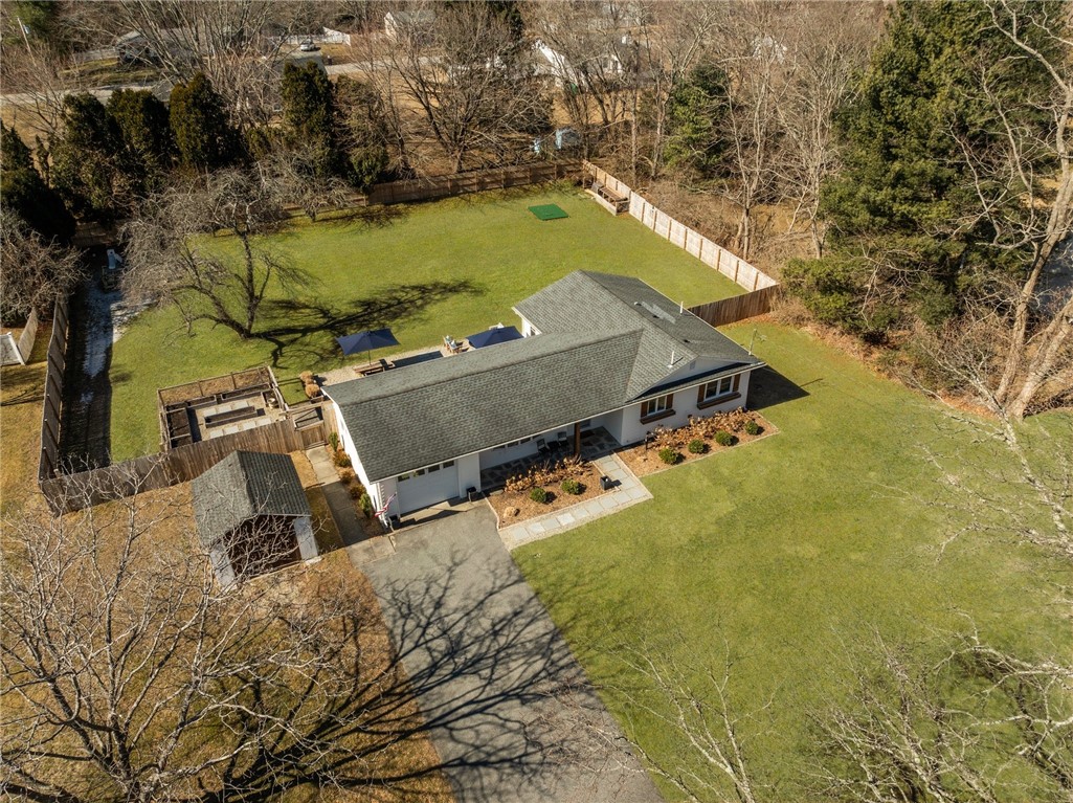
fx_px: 743
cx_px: 536
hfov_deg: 71.6
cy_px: 402
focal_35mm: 24
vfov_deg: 56.7
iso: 100
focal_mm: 12.29
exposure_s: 1/240
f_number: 2.8
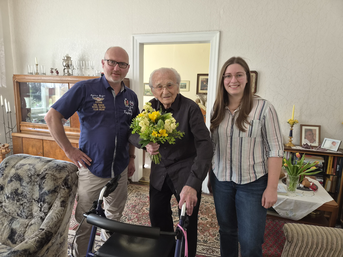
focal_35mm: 23
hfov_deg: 73.9
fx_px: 228
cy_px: 128
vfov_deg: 58.9
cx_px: 172
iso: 160
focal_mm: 5.4
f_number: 1.8
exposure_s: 1/180
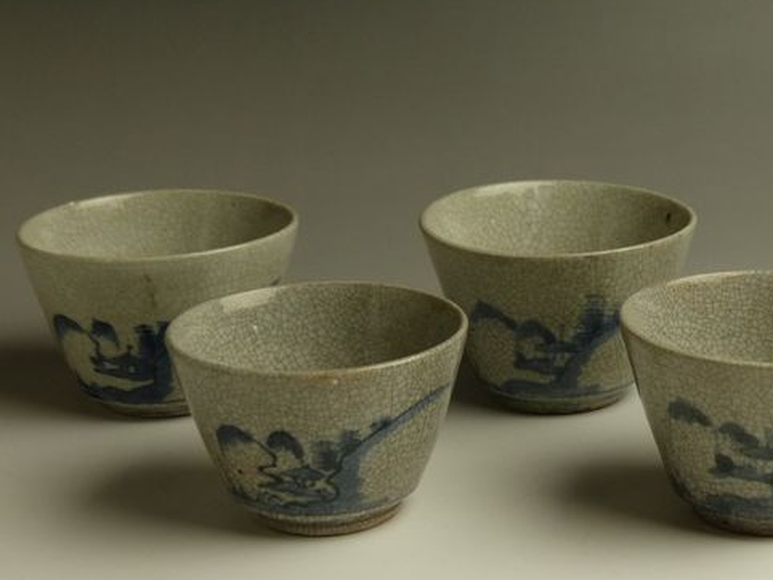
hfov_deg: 19.9
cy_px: 278
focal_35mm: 98
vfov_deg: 15.1
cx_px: 576
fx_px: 2190
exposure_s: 1/125
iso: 200
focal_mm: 11.4
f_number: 2.8
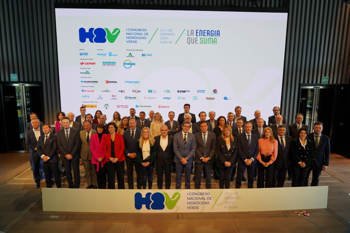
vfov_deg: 53.1
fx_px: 233
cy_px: 116
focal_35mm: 24
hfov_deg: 73.7
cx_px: 175
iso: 160
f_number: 4
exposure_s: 1/60
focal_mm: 24
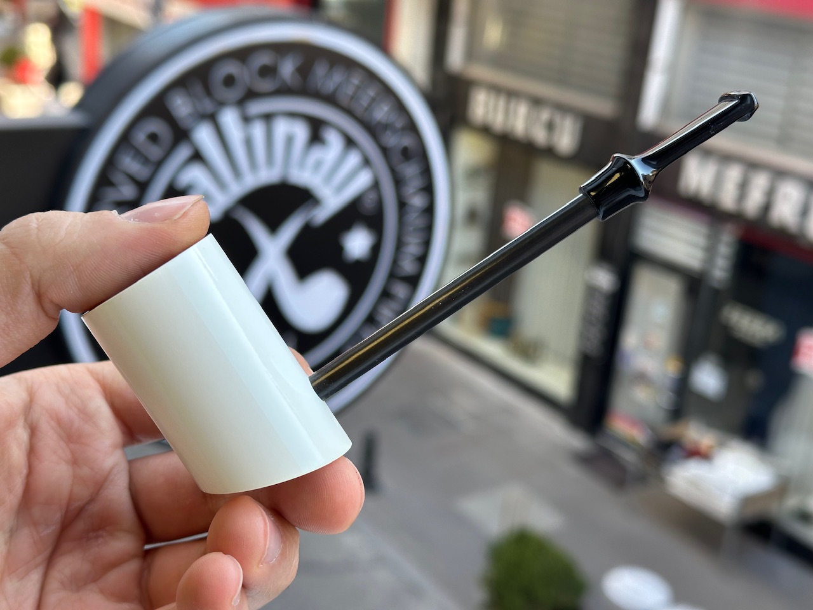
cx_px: 406
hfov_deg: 39.7
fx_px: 1127
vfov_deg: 30.3
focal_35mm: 48
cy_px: 305
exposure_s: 1/259
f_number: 1.78
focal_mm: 6.86
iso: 64
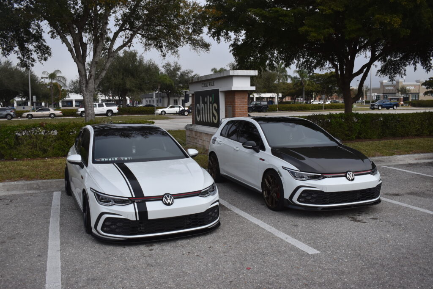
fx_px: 415
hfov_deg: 55.1
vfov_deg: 38.4
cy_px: 144
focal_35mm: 34
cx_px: 216
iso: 500
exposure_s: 1/3200
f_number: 5
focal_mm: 23
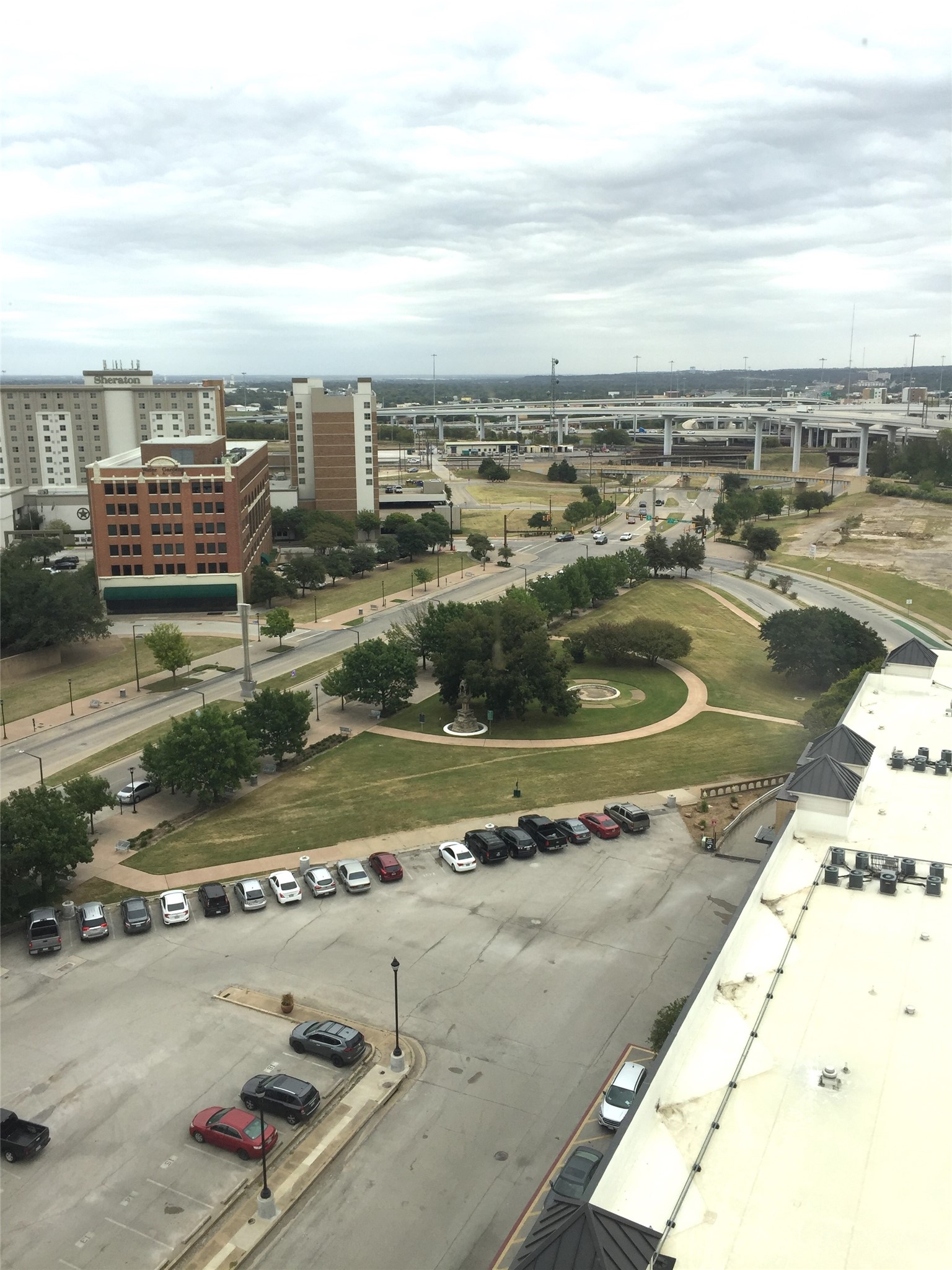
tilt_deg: -10.9
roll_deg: +0.2
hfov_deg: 48.2
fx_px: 1063
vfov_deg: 61.7
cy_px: 635
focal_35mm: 29
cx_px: 476
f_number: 2.2
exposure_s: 1/760
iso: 32
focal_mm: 4.15
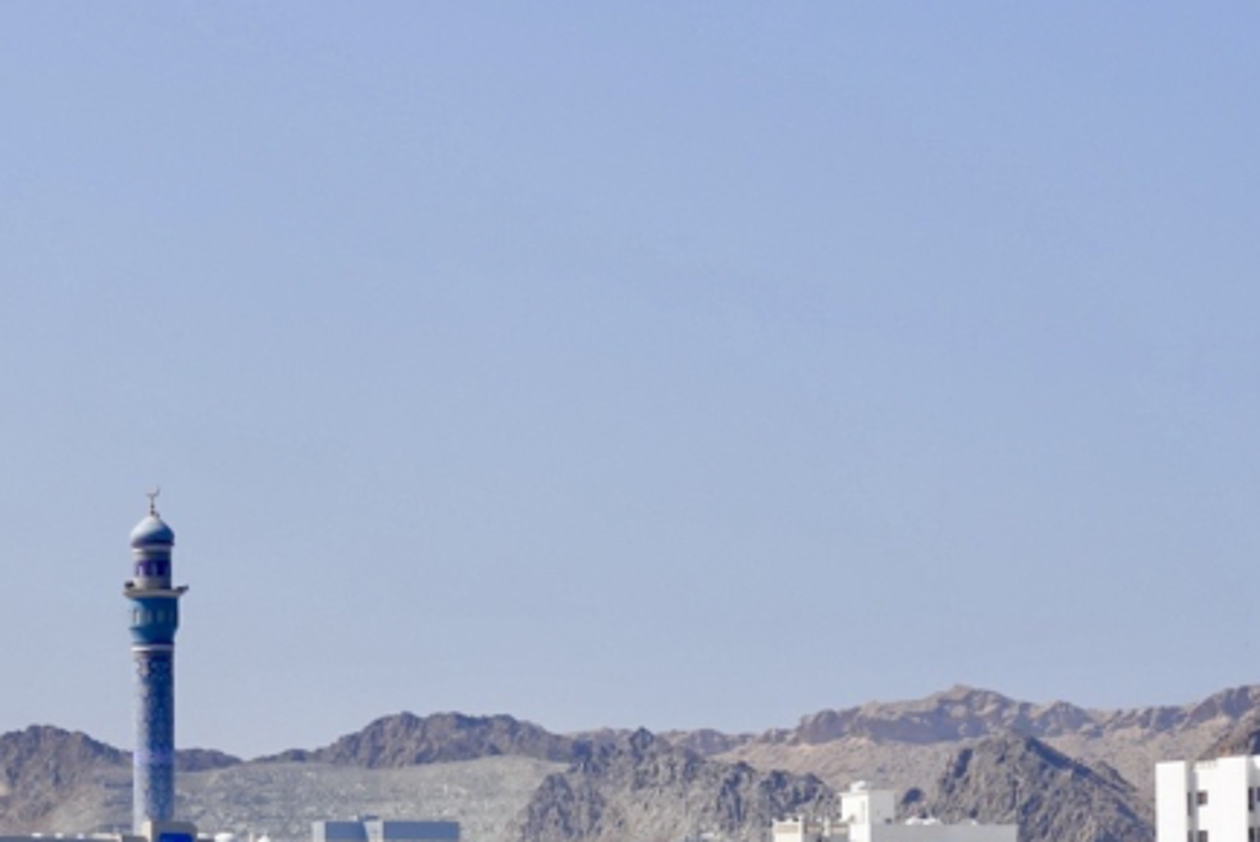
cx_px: 668
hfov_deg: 12.4
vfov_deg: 8.2
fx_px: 5814
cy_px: 829
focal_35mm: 166
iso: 125
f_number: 5.6
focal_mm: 25.7
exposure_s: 1/100
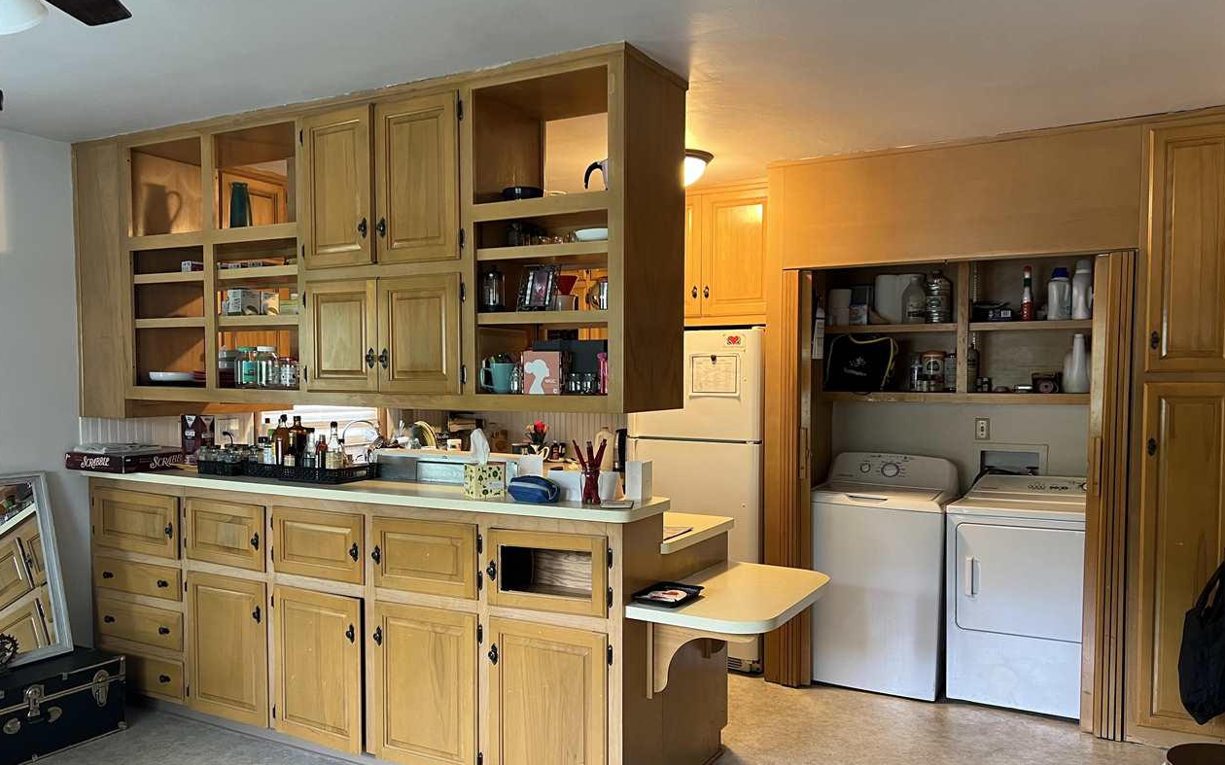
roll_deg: +0.3
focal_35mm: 28
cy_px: 415
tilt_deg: -3.4
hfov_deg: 66.5
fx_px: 935
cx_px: 615
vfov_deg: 44.5
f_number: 1.5
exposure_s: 1/60
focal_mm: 5.7
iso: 160
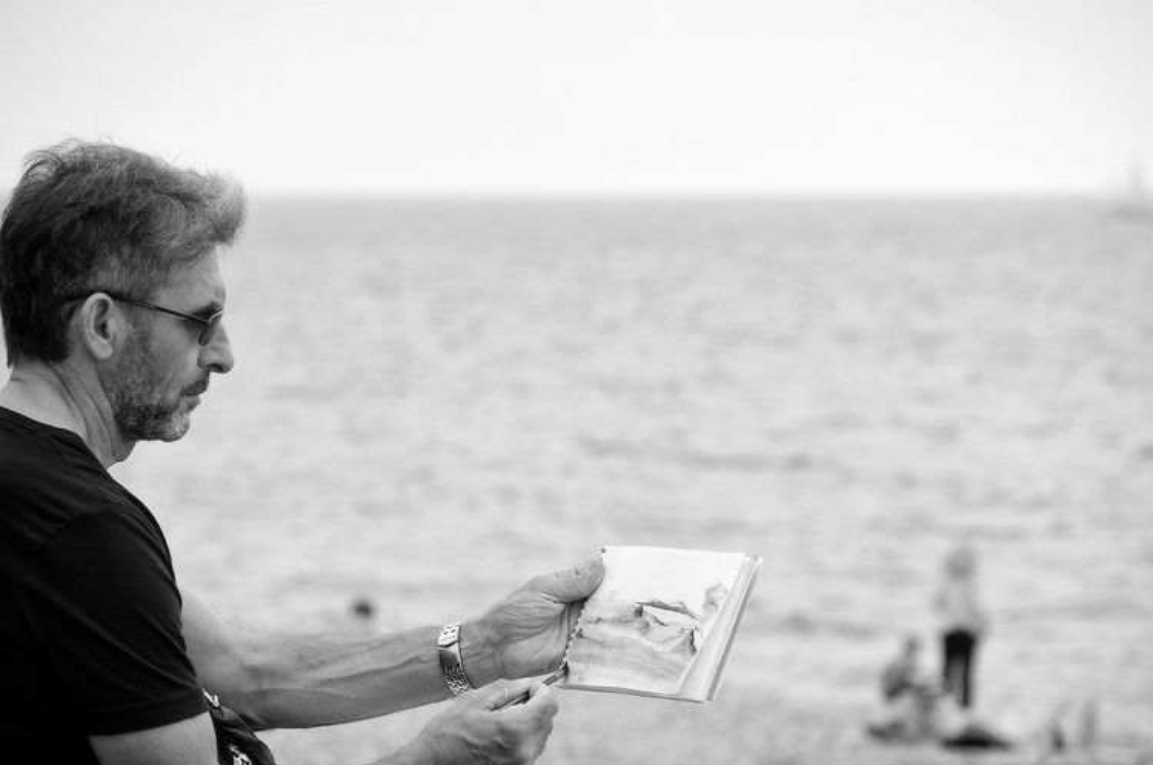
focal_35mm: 162
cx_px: 581
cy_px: 386
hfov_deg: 12.7
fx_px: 5182
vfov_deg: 8.5
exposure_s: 1/640
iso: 200
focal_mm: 135
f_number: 8
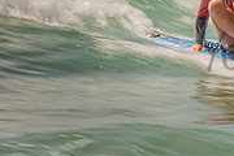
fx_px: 12862
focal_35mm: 1979
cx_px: 288
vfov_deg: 0.7
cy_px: 8
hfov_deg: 1.0
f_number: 16
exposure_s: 1/20
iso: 64
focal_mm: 500
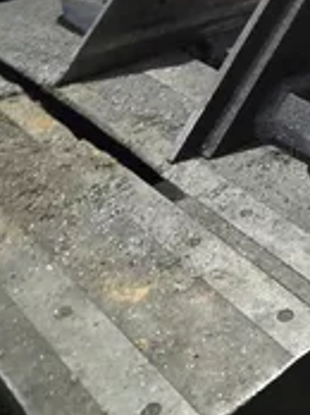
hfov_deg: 24.0
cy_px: 114
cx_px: 405
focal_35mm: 53
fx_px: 634
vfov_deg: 35.6
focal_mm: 5.4
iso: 1600
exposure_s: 1/40
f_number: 1.8
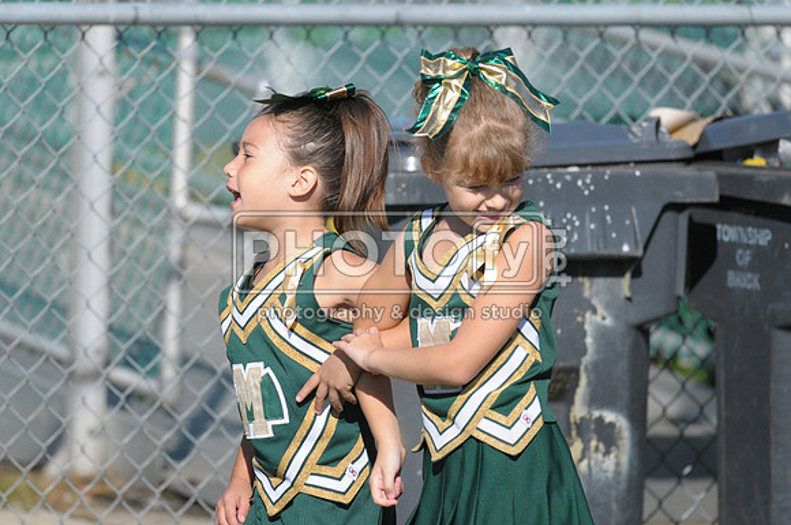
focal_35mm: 300
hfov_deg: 6.9
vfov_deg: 4.6
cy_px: 262
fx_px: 6582
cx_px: 396
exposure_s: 1/5000
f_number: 4
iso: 640
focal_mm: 200
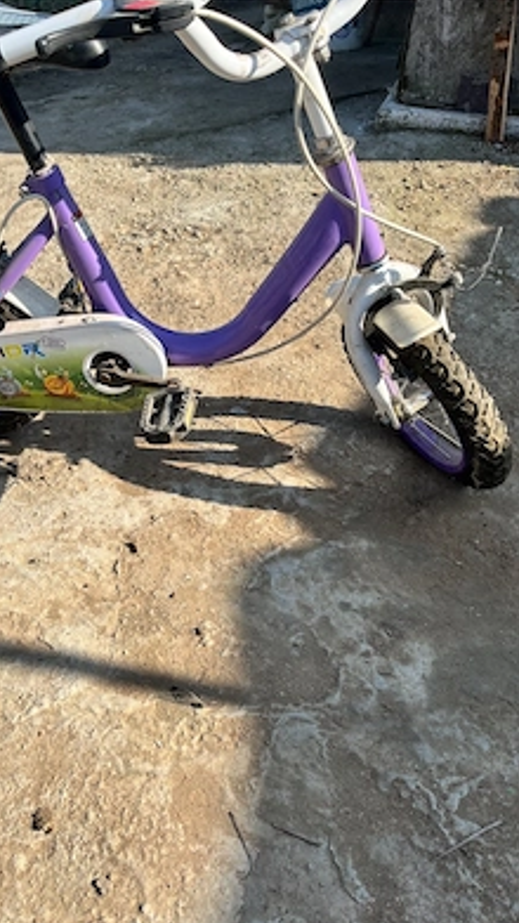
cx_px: 167
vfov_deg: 66.1
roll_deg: +0.1
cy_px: 467
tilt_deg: -38.3
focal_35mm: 29
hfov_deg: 39.6
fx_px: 709
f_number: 1.6
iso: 50
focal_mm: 5.1
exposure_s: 1/2062
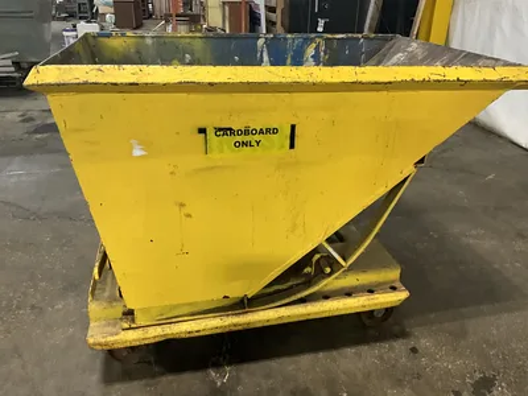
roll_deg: -1.4
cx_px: 264
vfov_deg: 48.2
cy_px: 198
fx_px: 442
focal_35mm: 29
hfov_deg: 61.7
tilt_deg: -27.7
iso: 320
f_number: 1.8
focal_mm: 3
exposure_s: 1/48
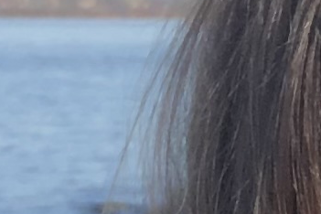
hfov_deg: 6.8
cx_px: 601
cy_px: 568
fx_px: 2612
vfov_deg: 4.5
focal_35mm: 293
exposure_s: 1/903
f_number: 2.2
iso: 20
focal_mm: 2.87
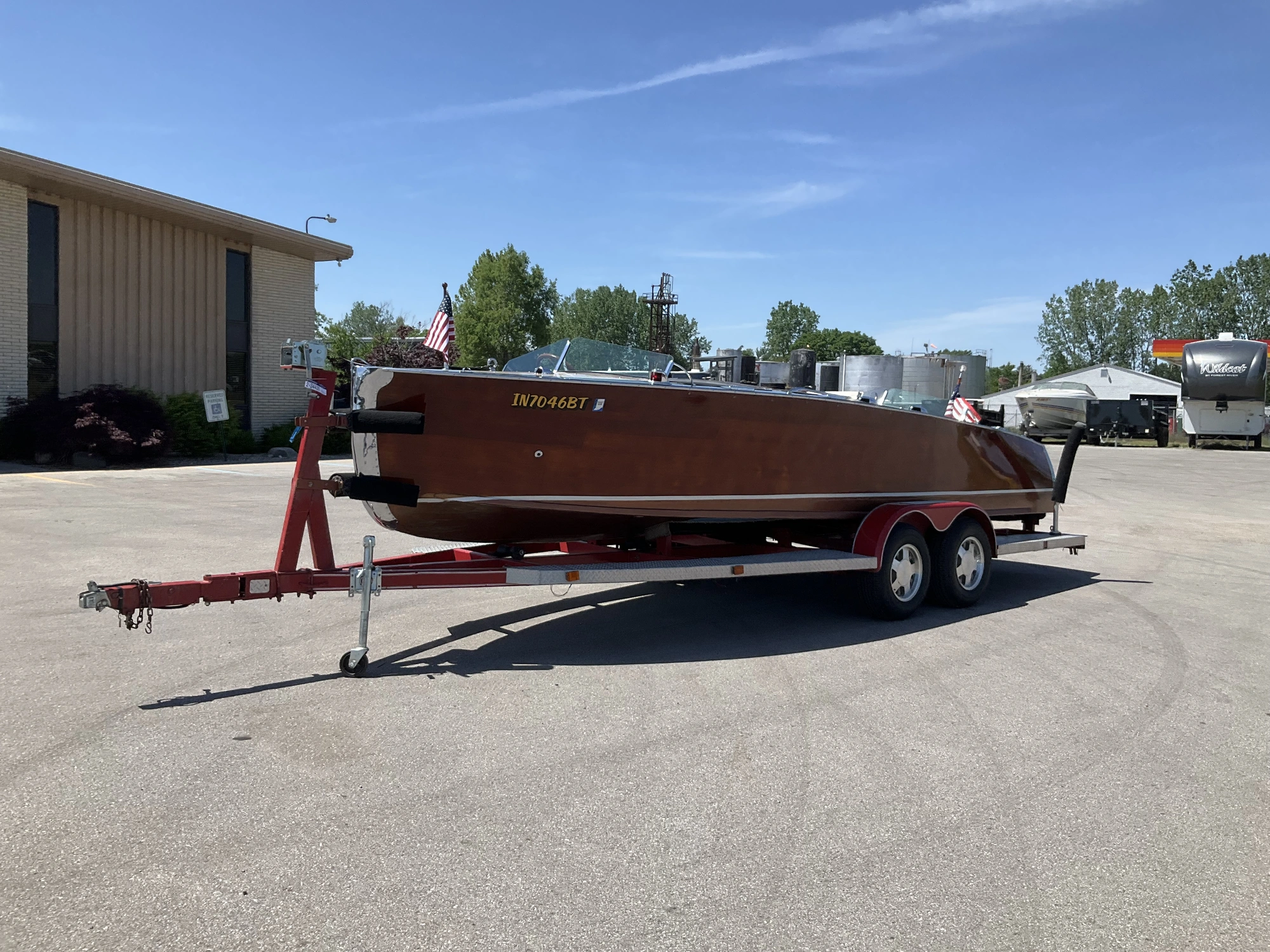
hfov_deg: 61.7
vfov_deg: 48.2
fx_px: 1064
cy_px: 476
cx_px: 635
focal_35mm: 29
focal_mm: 3
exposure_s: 1/2058
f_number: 1.8
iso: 25
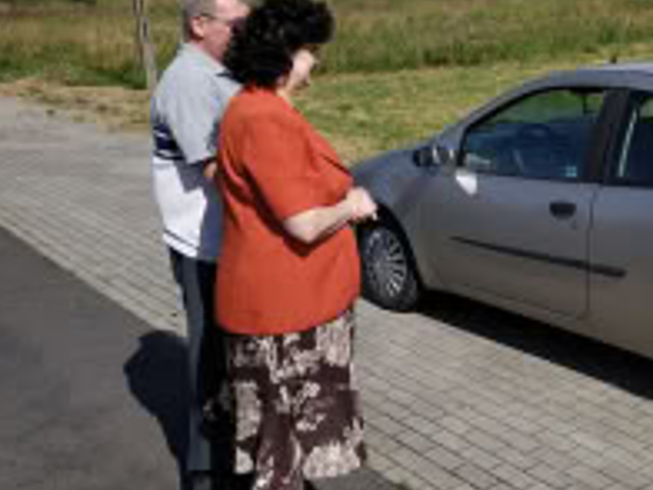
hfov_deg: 36.2
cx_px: 603
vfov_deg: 29.2
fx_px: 924
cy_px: 117
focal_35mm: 49
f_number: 1.9
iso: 125
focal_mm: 3.94
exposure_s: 1/3374
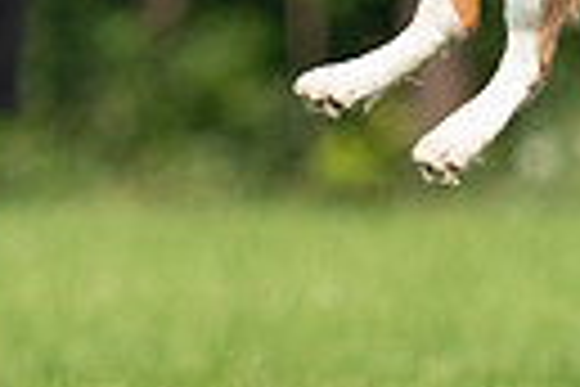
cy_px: -254
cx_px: 166
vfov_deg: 0.9
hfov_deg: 1.4
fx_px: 24084
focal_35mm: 1495
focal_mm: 332
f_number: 6.3
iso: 1250
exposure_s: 1/4000
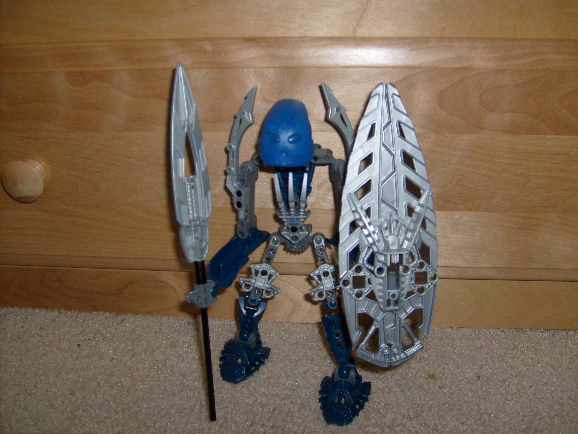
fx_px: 584
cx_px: 289
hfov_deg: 52.6
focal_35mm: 35
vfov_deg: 40.7
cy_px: 217
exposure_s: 1/45
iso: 100
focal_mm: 5.8
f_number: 2.8
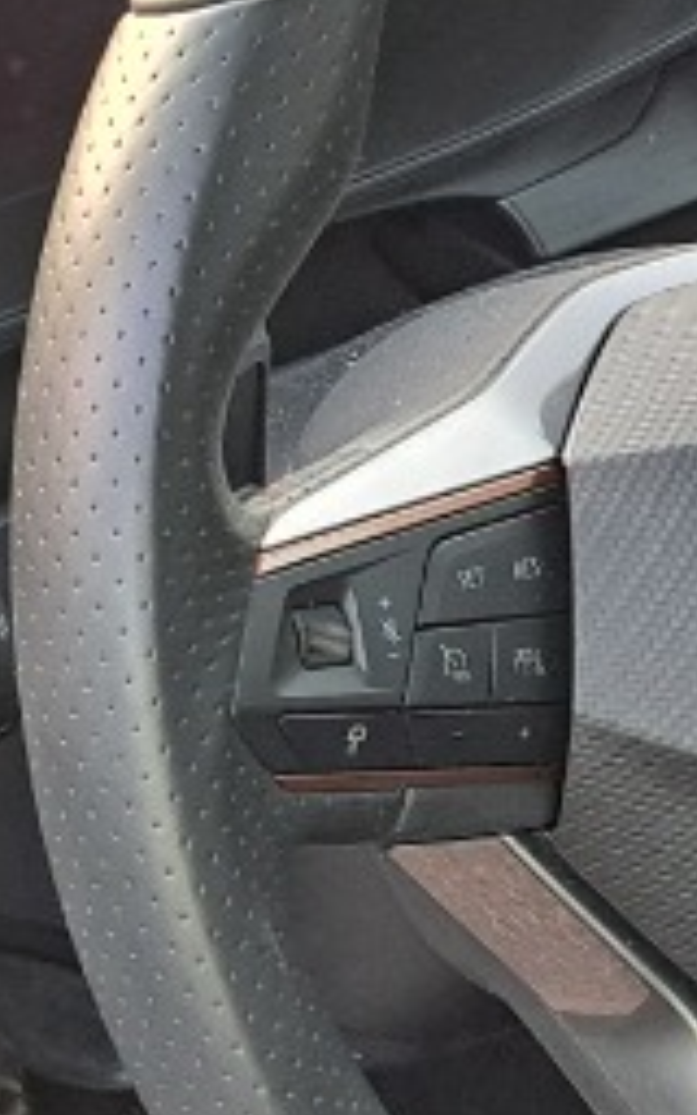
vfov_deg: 16.4
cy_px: 819
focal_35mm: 127
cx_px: 1019
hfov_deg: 10.0
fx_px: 3860
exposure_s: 1/50
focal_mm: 5.23
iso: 160
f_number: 1.8
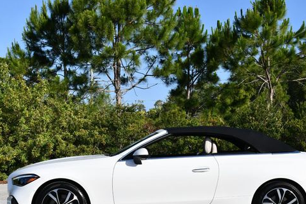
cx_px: 166
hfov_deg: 31.4
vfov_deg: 21.3
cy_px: 123
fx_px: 544
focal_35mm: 64
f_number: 8
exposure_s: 1/320
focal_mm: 24
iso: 100
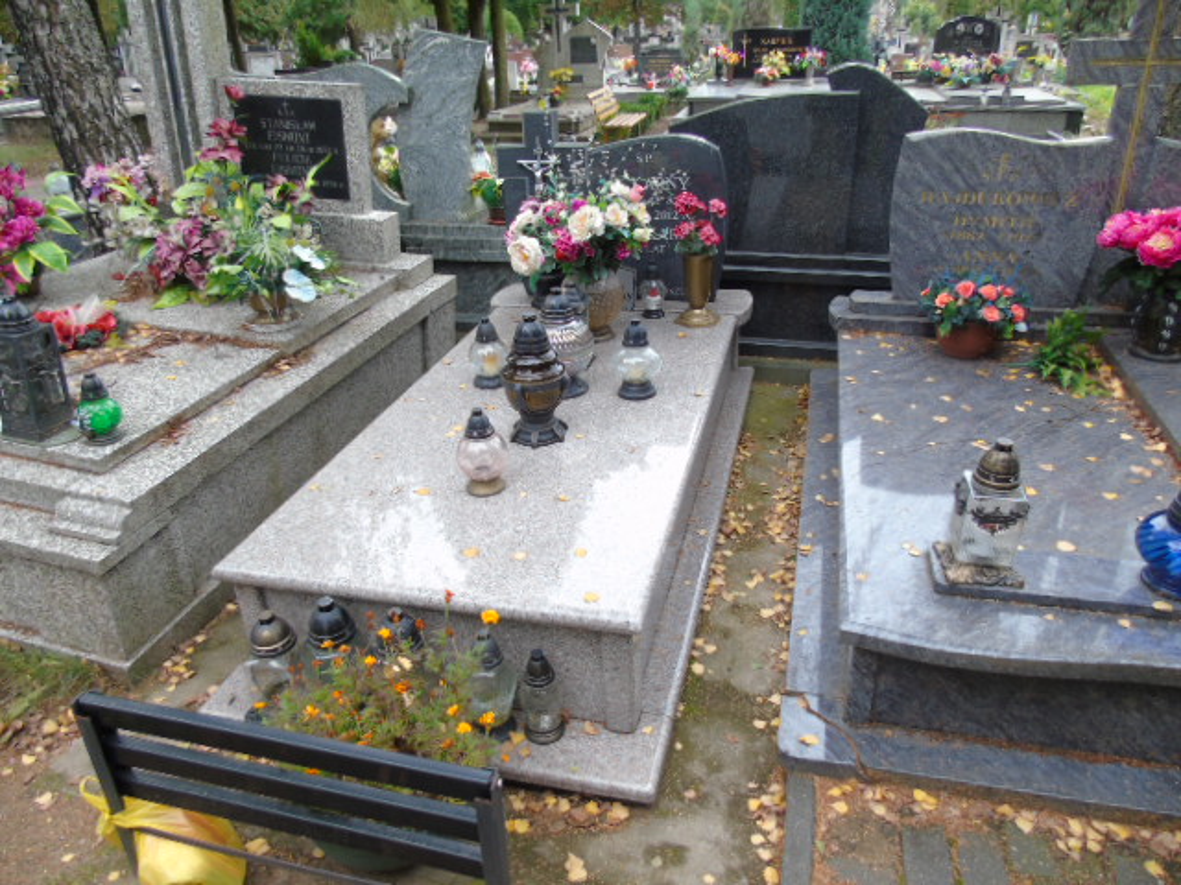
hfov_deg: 69.4
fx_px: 853
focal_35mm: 25
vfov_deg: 54.9
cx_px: 590
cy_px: 442
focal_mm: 4.4
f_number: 3.4
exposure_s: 1/50
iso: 80
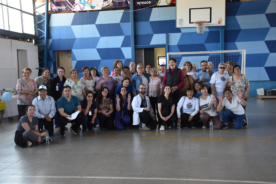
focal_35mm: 45
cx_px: 138
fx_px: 345
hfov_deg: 43.6
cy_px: 92
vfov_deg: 29.9
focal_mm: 30
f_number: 4
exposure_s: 1/60
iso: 900
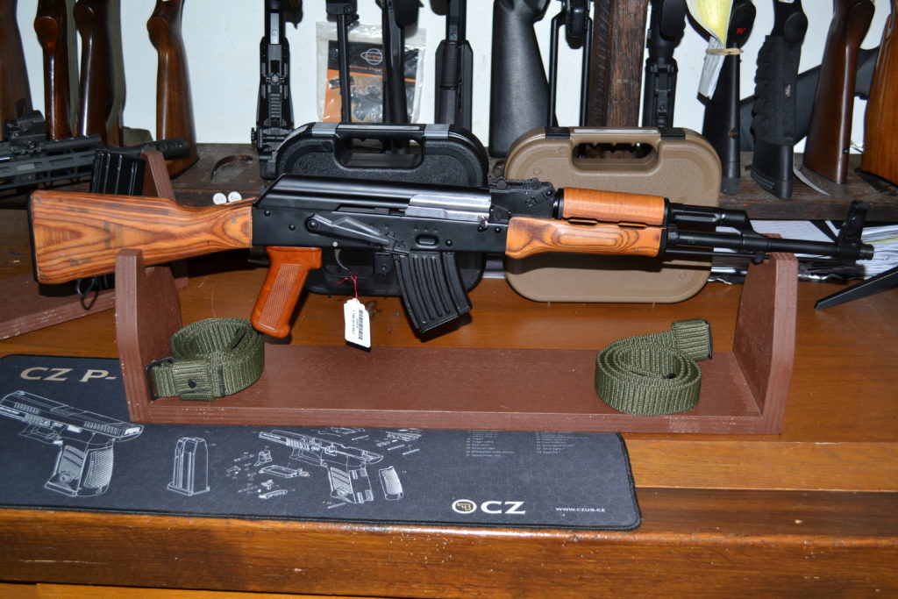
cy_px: 300
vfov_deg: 34.2
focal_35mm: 39
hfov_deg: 49.5
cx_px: 449
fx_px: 973
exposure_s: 1/60
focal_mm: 26
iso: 100
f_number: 4.5
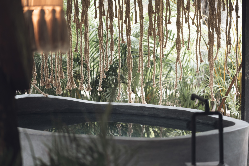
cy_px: 83
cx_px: 124
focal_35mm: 85
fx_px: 587
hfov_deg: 23.9
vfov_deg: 16.0
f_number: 1.8
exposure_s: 1/60
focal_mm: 85
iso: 125
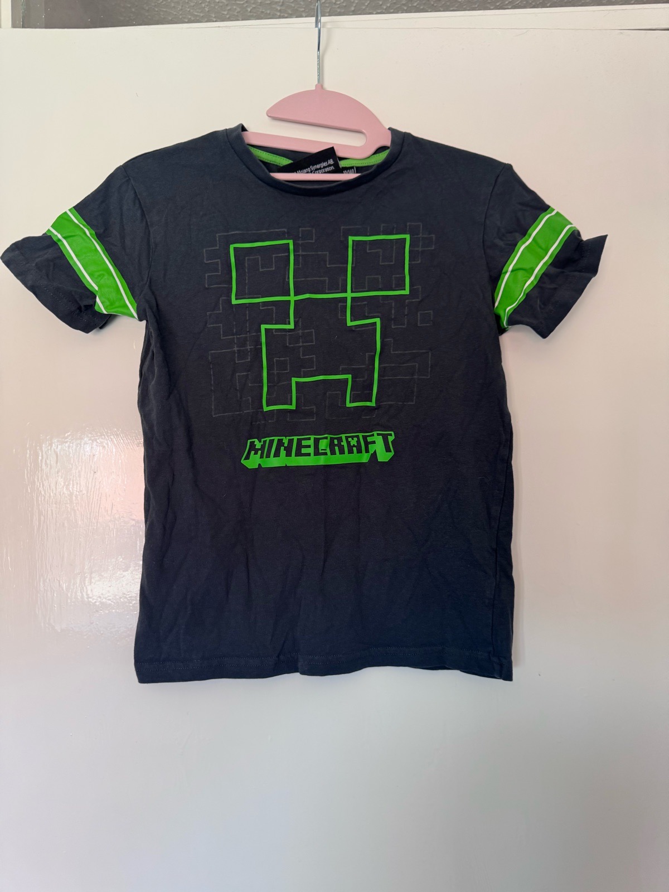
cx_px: 334
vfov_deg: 71.6
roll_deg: +2.9
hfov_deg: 56.8
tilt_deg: +1.9
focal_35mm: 24
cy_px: 446
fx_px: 618
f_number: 1.78
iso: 125
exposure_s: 1/50
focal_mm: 6.76
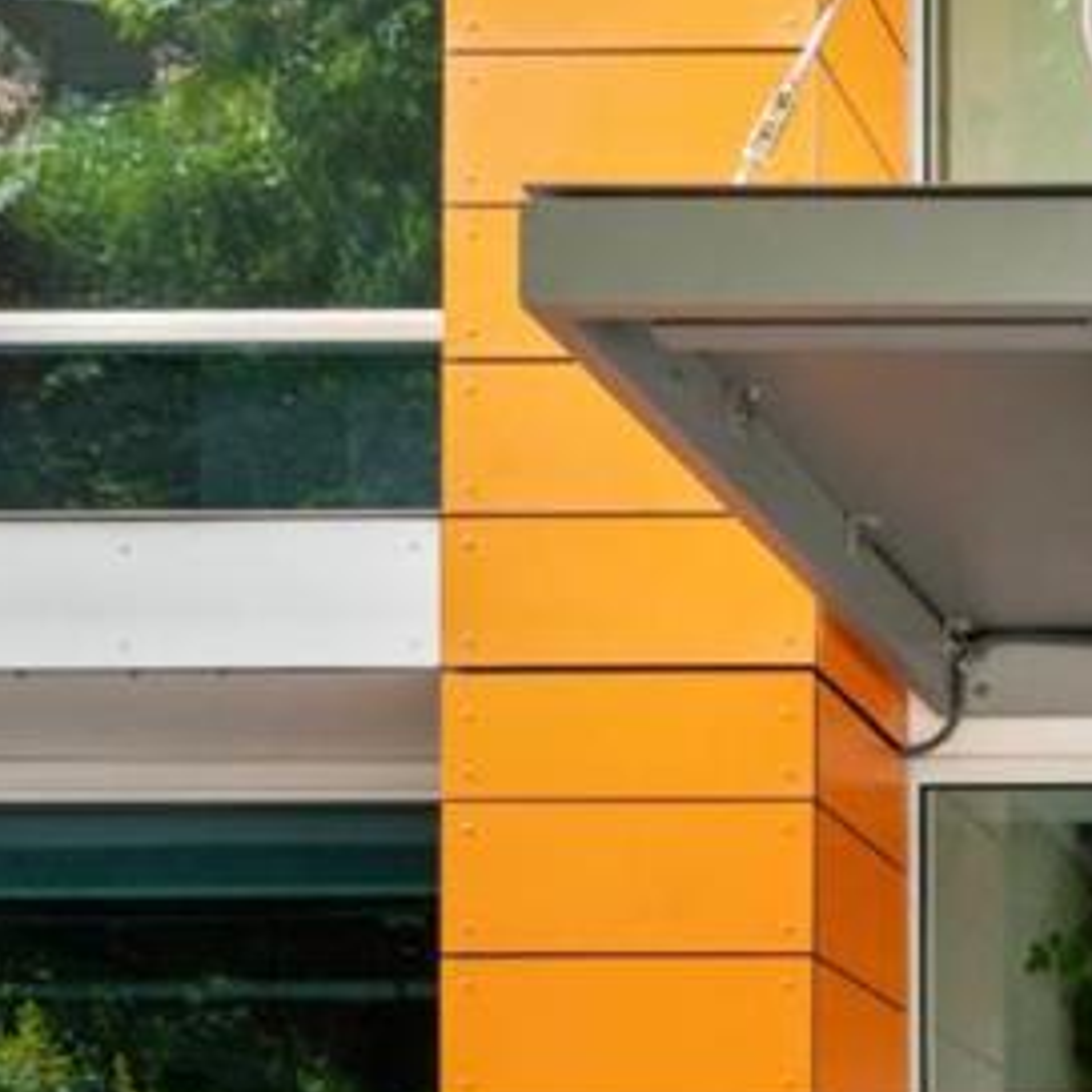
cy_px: 984
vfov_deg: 23.4
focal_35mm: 72
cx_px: 1774
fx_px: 2570
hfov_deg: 19.8
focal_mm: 16
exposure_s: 1/80
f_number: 10
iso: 400
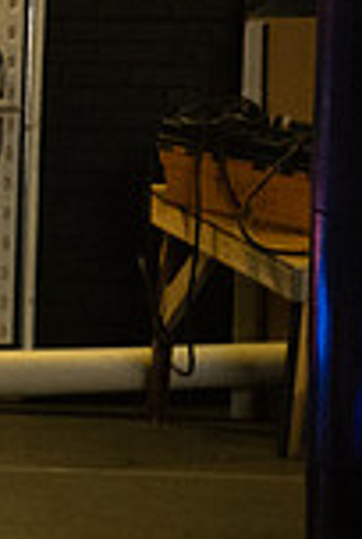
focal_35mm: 1028
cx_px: -603
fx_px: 15434
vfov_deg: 2.0
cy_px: 319
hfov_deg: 1.3
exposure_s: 1/160
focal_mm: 270
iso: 10000
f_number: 6
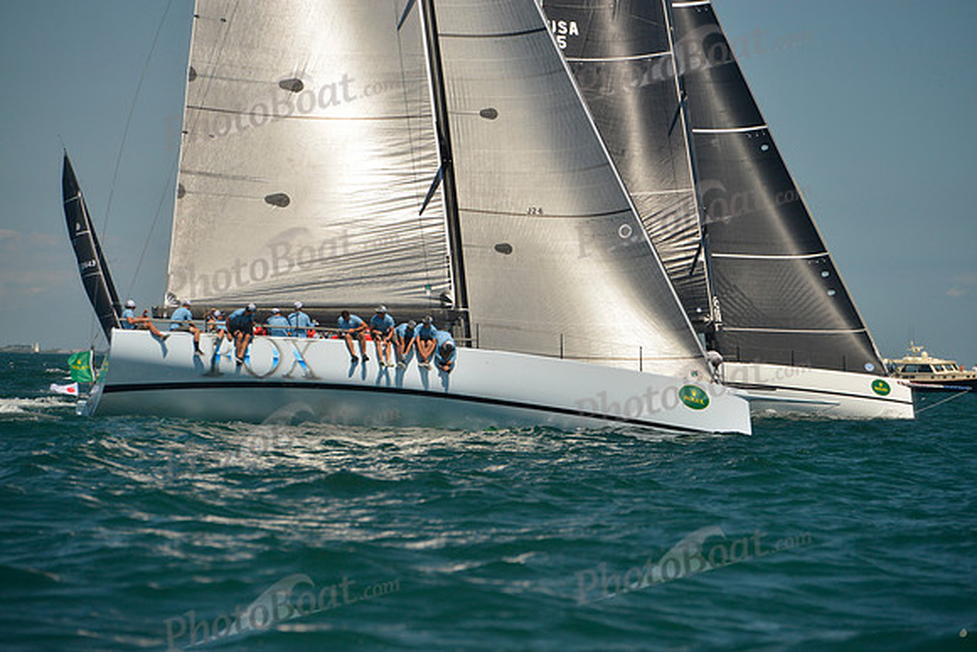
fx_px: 5429
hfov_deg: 10.3
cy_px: 326
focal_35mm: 200
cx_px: 488
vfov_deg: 6.9
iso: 400
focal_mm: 200
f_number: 7.1
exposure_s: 1/1600
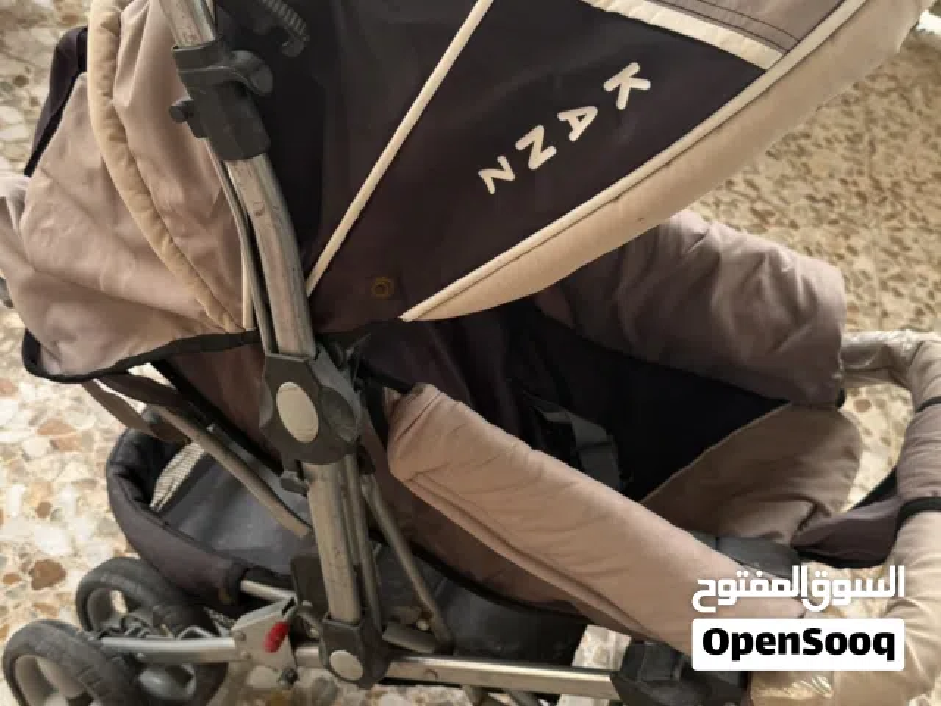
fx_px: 652
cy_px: 353
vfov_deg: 56.8
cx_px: 470
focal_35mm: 24
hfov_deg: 71.6
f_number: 1.78
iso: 64
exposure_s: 1/126
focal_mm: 6.76
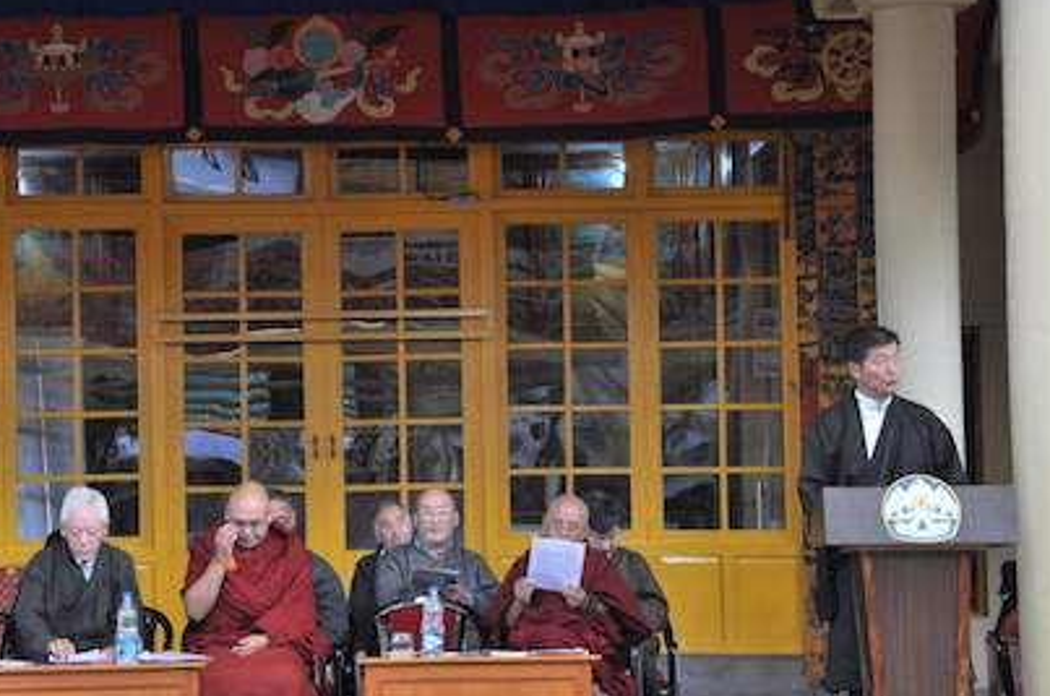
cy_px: 358
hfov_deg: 16.1
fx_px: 3697
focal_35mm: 127
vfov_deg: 10.8
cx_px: 341
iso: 500
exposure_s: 1/160
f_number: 5.6
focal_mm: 62
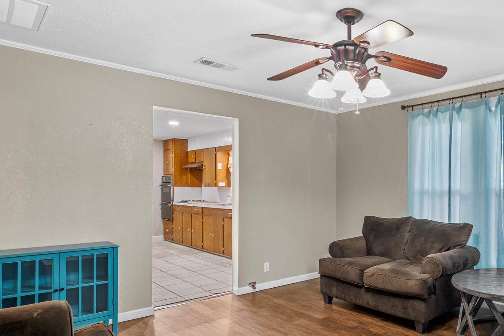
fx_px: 378
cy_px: 187
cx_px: 378
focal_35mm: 27
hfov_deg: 63.4
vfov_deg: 47.8
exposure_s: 4
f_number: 9
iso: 320
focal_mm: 14
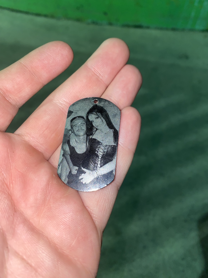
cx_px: 104
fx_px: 200
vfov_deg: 69.4
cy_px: 139
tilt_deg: -57.9
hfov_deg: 54.9
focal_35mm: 25
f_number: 1.8
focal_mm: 4.25
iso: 32
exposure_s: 1/34
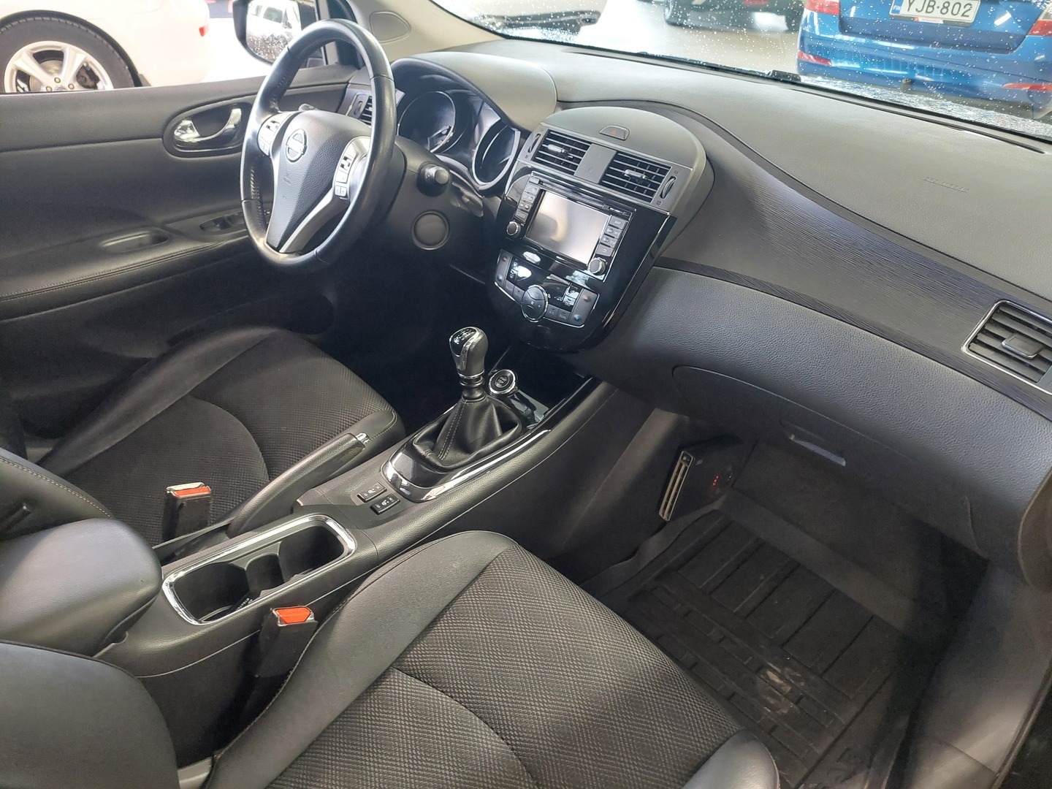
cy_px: 394
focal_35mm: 25
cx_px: 526
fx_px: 760
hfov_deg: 69.4
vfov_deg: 54.9
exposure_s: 1/25
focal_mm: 5.23
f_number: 1.8
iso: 640
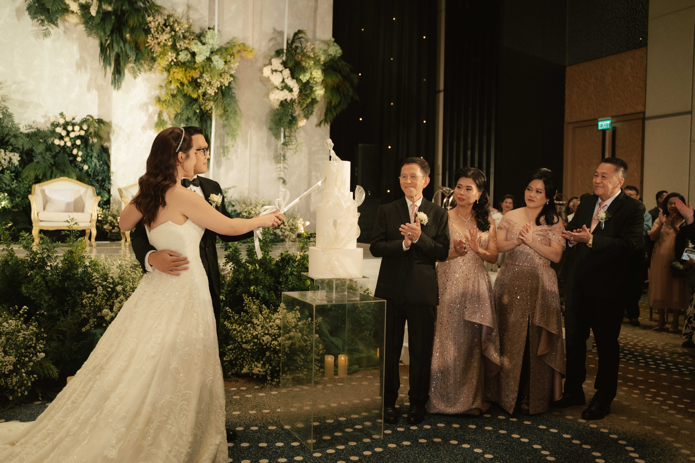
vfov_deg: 42.3
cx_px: 348
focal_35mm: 31
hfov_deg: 60.3
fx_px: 598
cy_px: 232
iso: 1000
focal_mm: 31
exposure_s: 1/160
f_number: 2.8
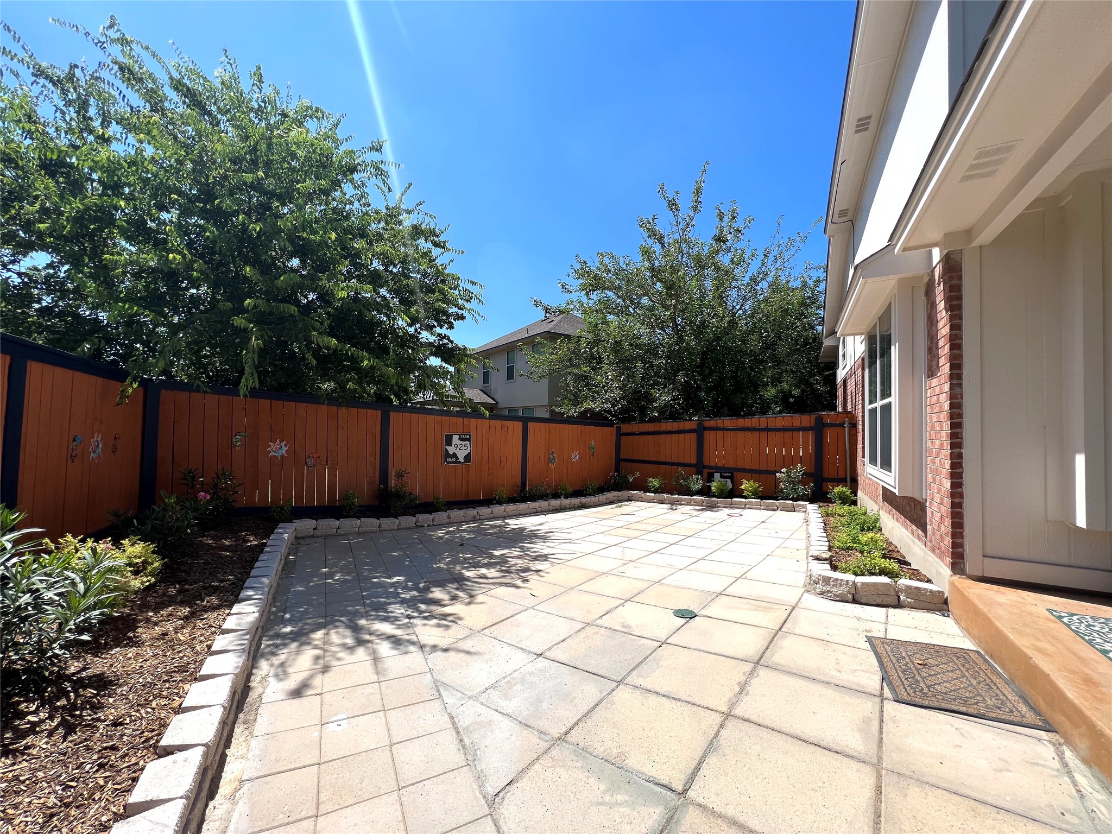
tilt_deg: +1.3
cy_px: 417
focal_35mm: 13
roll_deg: -1.0
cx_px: 556
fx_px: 418
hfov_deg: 106.2
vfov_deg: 89.9
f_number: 1.8
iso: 32
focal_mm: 1.57
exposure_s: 1/1623
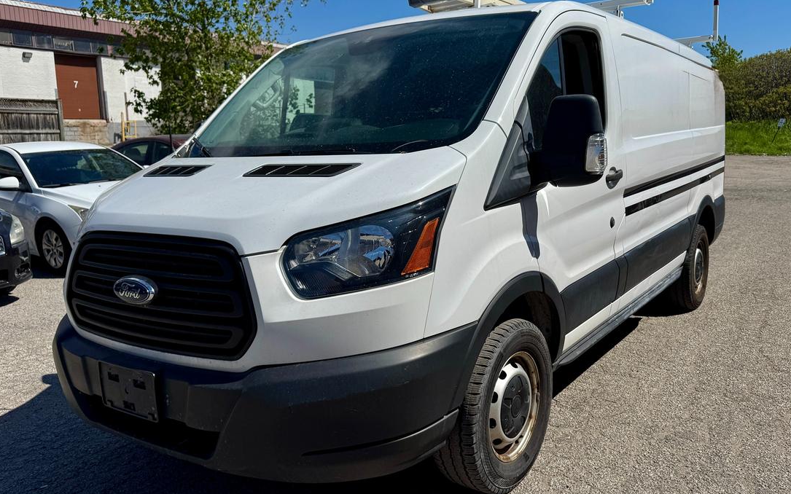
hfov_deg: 62.7
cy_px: 256
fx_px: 647
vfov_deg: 41.8
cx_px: 440
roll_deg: +0.1
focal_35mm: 30
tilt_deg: -11.3
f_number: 1.78
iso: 80
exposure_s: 1/9009
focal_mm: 6.76
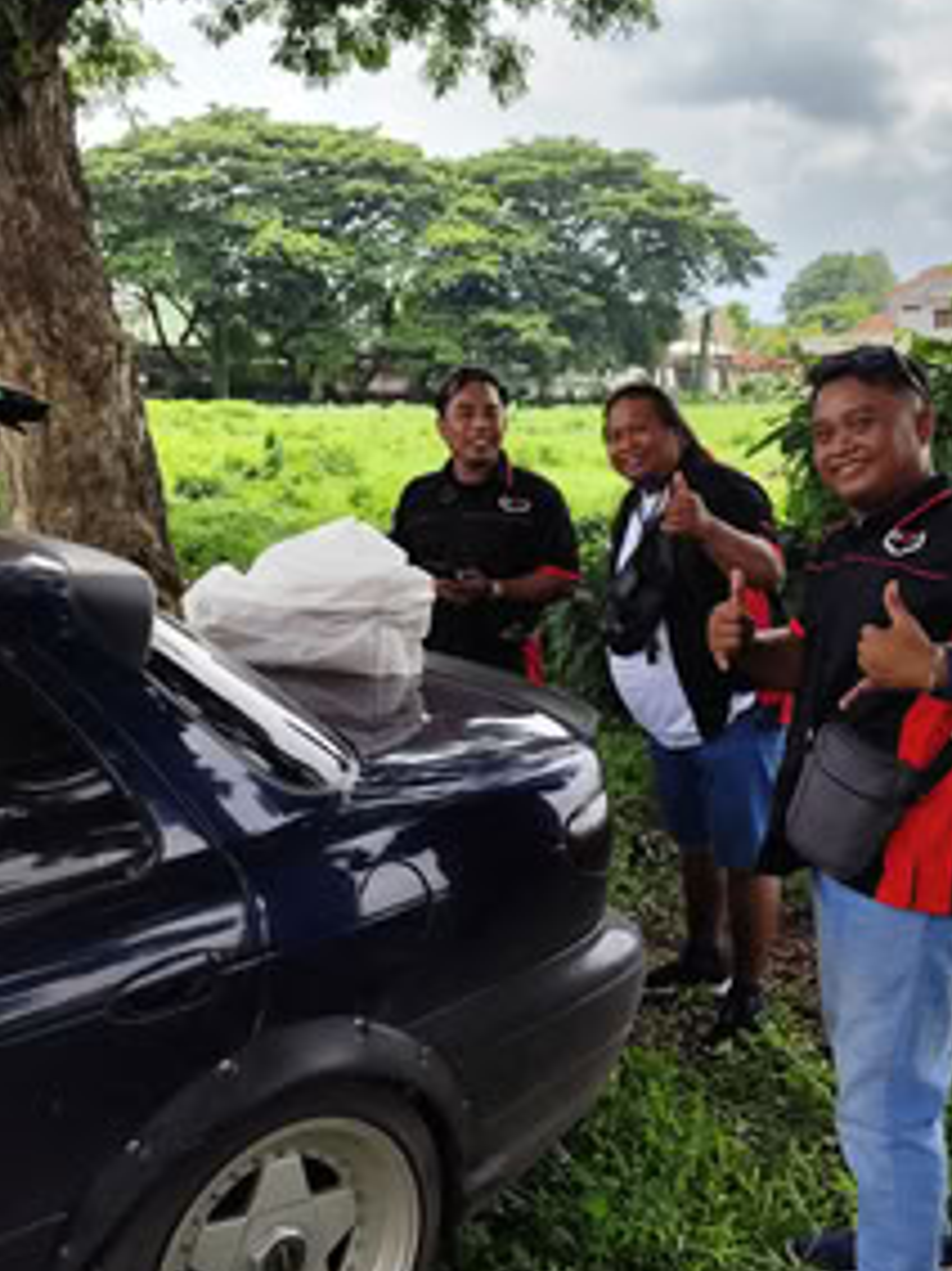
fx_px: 1431
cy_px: 579
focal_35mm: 39
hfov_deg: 36.7
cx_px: 552
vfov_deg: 47.8
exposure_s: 1/689
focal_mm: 6.19
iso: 50
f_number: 1.65
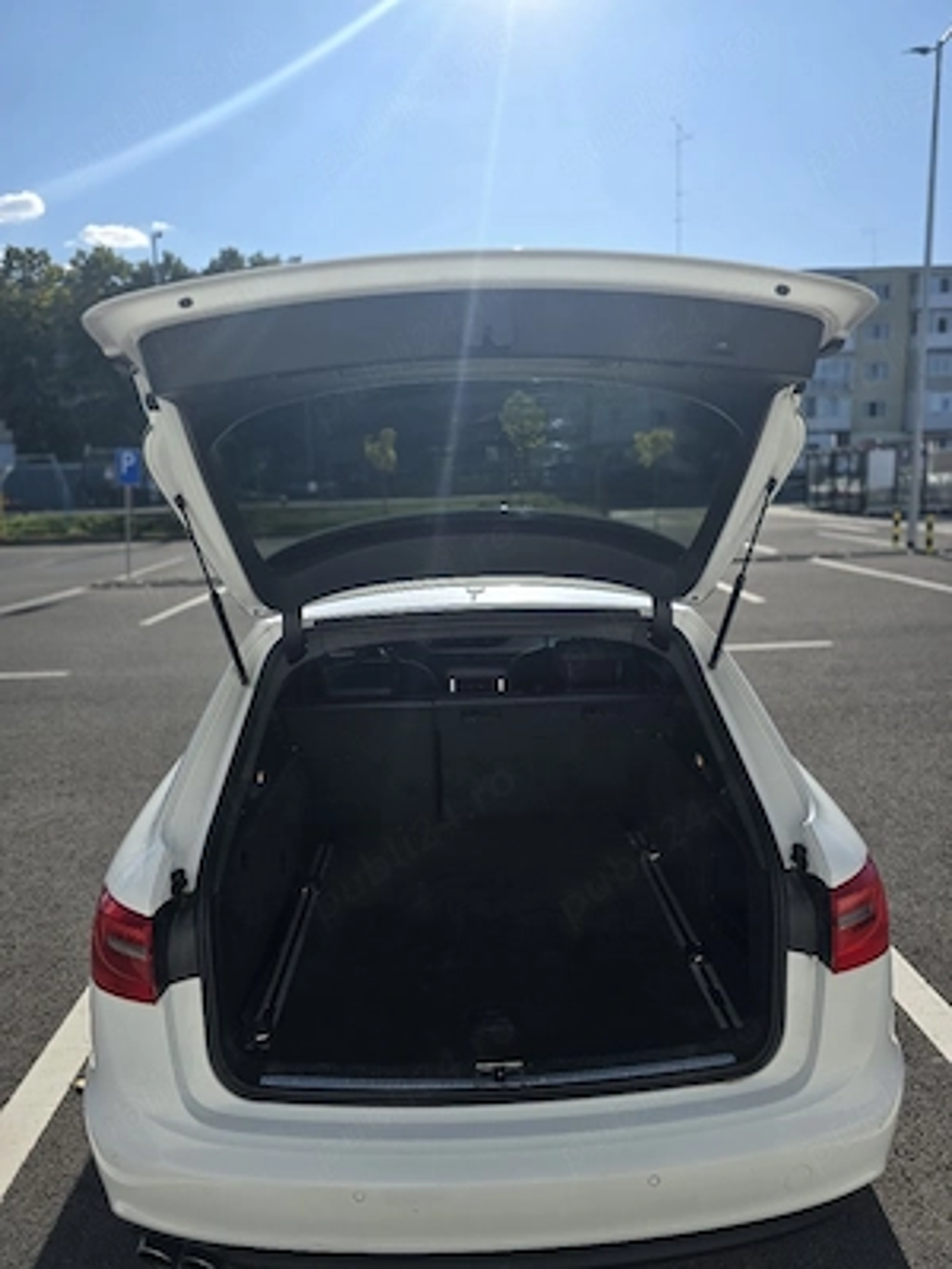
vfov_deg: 73.9
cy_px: 634
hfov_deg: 58.9
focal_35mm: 23
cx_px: 476
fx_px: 843
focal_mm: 6.3
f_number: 1.7
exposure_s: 1/10000
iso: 80
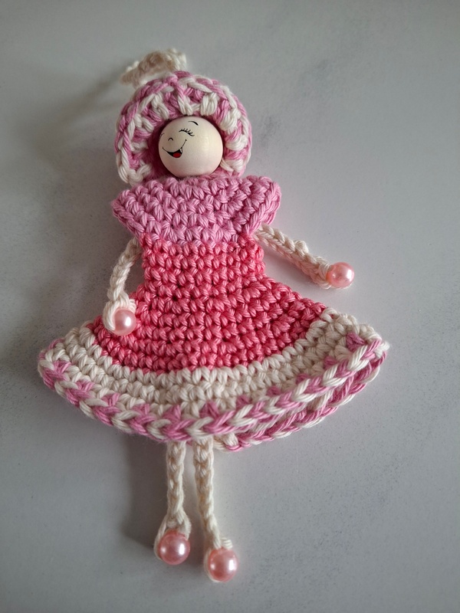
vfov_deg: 73.9
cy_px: 306
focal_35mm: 23
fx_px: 408
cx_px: 230
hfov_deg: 58.9
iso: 250
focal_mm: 5.54
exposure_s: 1/60
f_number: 1.8
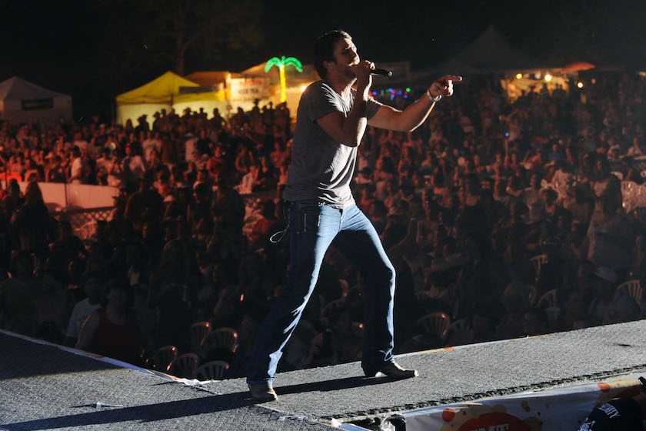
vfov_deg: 19.5
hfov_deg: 28.8
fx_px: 1256
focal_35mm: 70
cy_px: 216
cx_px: 323
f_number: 4
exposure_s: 1/30
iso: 2000
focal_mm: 70
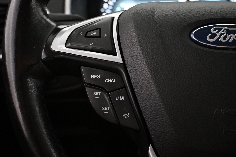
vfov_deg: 36.2
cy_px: 78
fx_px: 241
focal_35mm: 37
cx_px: 118
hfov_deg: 52.2
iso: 4000
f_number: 4.2
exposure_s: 1/40
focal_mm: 24.5
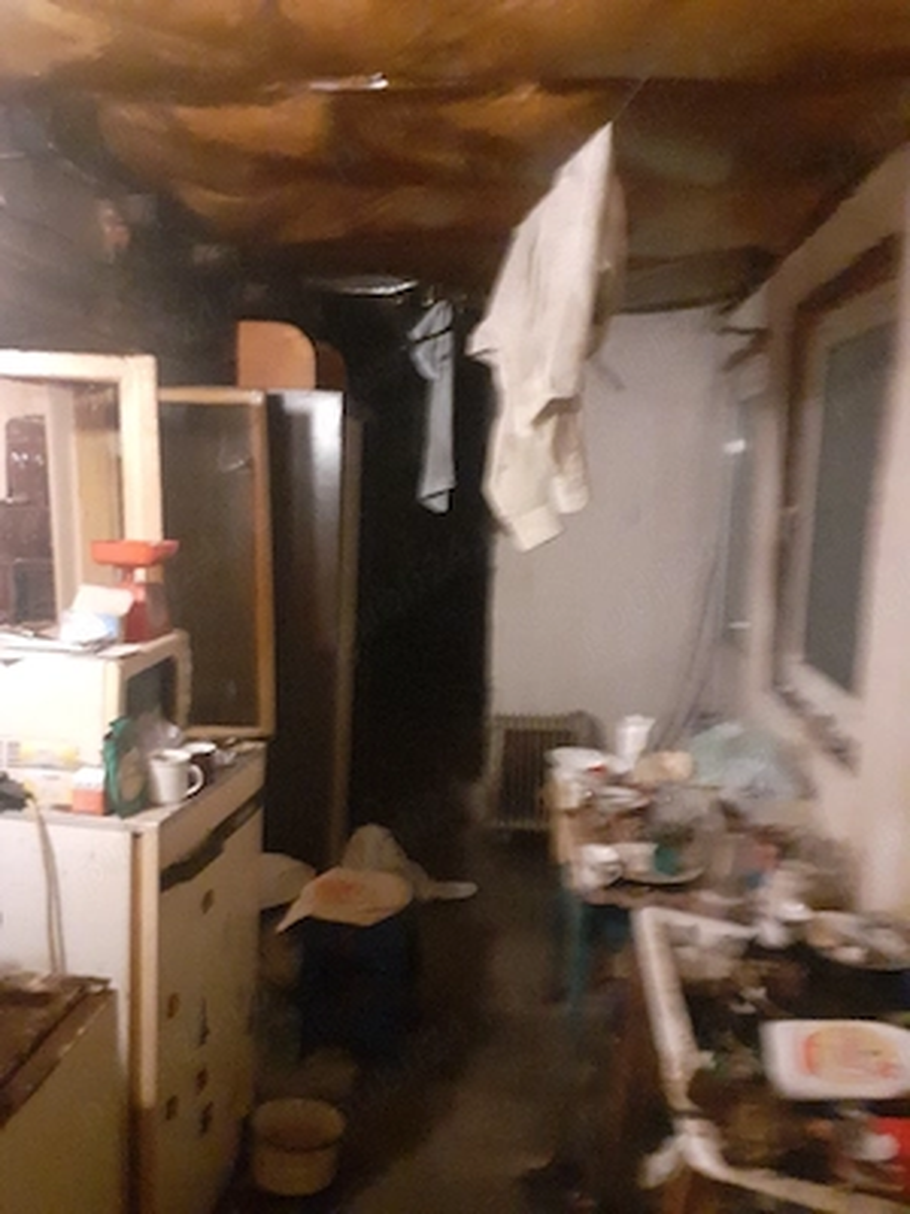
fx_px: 946
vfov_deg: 65.3
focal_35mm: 27
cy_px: 607
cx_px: 455
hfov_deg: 51.4
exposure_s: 1/20
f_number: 1.9
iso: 800
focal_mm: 3.6
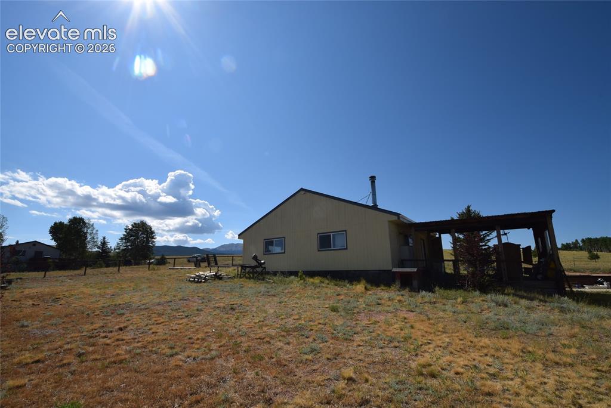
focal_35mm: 15
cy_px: 204
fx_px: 255
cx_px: 306
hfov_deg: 100.4
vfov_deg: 77.4
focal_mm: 10
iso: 100
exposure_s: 1/200
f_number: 13
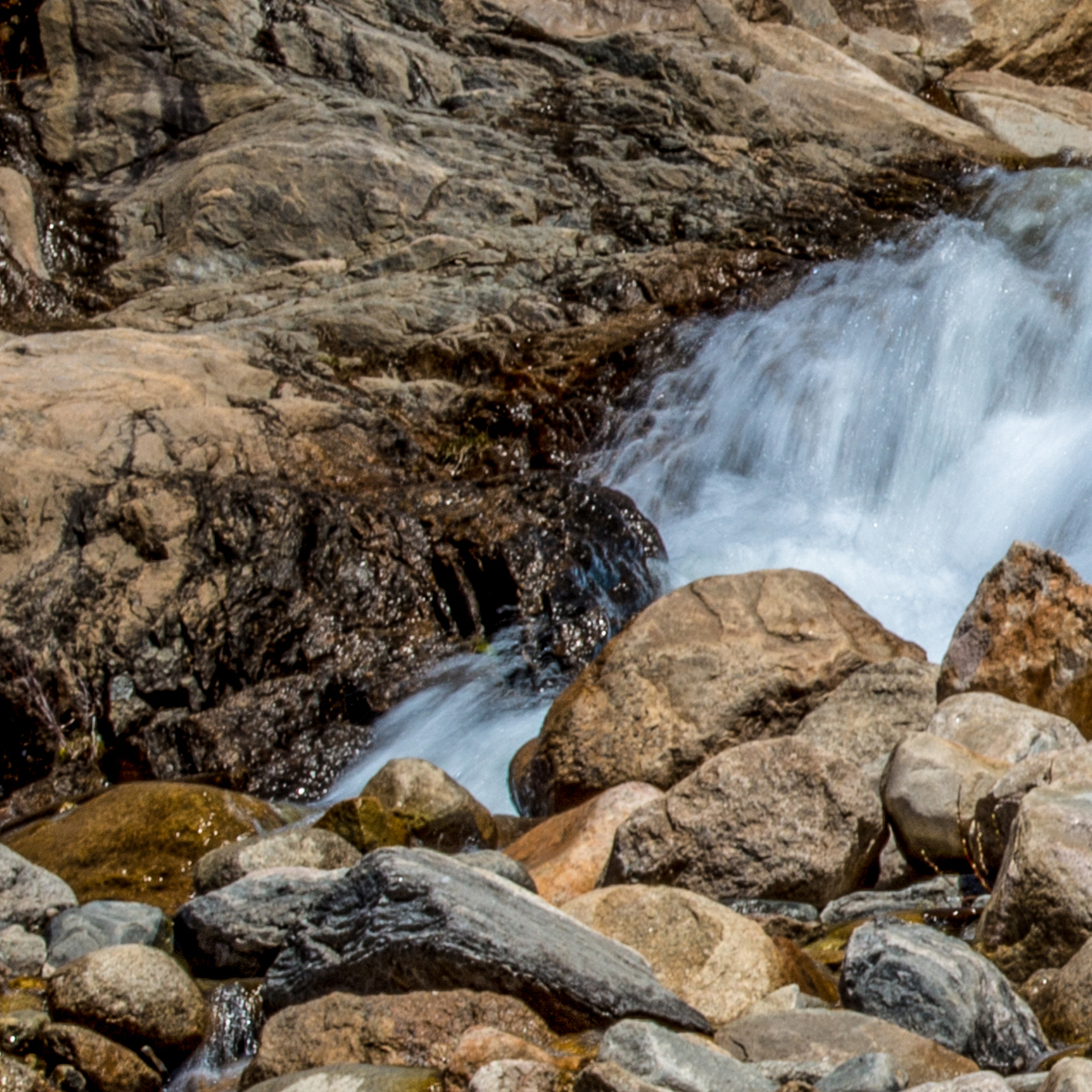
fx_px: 15882
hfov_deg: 3.9
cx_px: 1916
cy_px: -143
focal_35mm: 445
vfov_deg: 3.9
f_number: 22
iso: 50
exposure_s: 1/13
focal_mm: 90
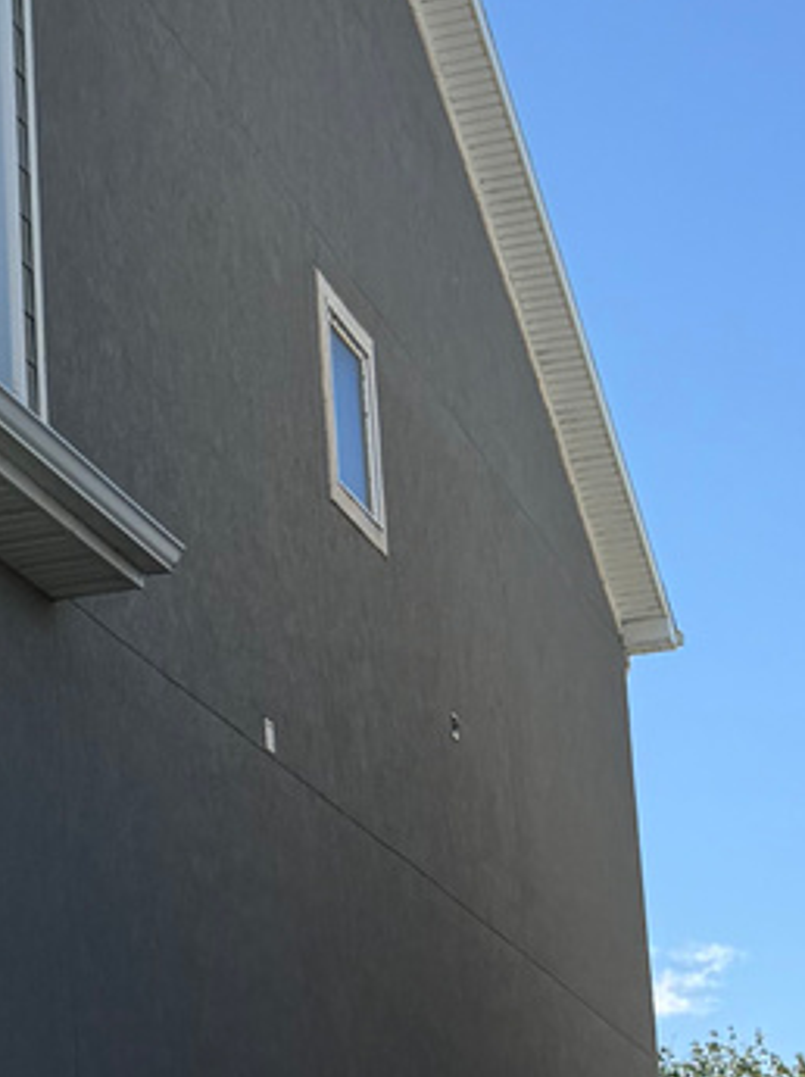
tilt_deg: +13.4
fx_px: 3324
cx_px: -889
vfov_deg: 18.3
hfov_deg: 12.0
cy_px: 827
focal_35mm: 107
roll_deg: -2.2
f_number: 1.78
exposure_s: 1/4673
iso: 80
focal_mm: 6.76
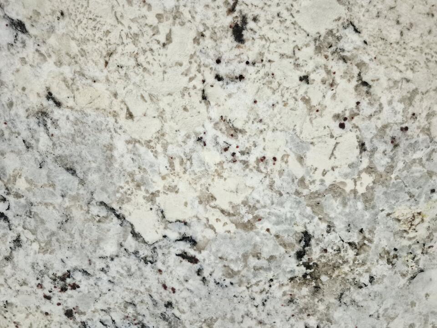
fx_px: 290
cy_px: 164
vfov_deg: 58.9
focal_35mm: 23
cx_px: 218
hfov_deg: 73.9
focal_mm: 5.4
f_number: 1.8
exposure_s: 1/120
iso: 1000
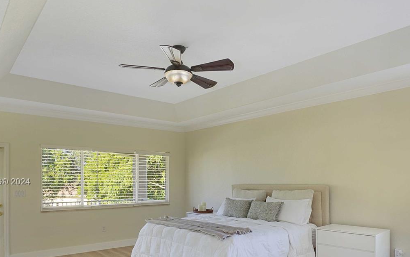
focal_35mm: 26
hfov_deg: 70.2
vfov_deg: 46.4
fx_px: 291
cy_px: 182
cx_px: 226
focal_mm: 16
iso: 320
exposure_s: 1/125
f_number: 4
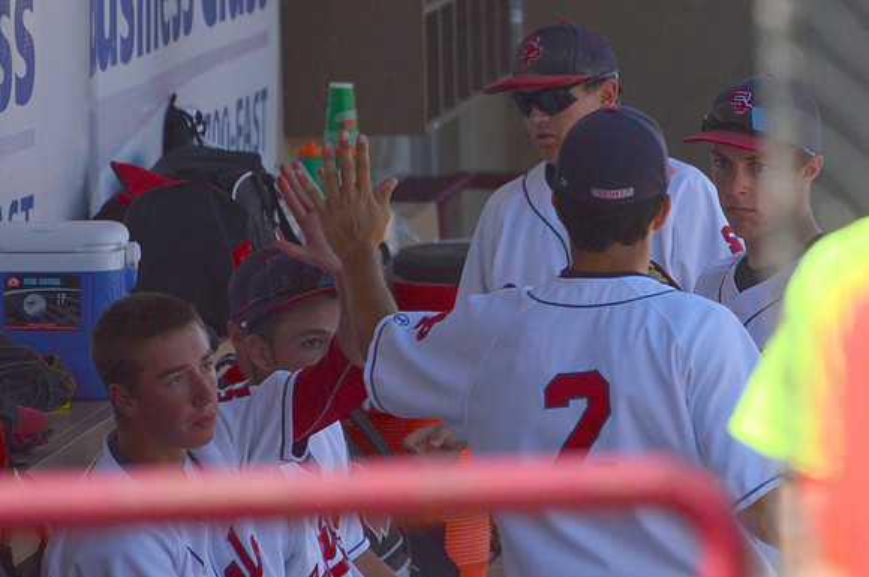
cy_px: 288
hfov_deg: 6.0
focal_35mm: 345
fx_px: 8316
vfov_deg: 4.0
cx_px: 434
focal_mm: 230
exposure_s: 1/8000
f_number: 5.3
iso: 1000
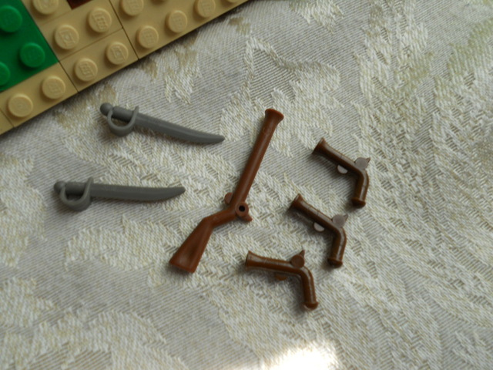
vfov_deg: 44.2
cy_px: 185
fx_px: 456
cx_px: 246
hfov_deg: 56.8
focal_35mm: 32
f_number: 3.5
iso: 80
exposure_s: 1/60
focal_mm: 5.8
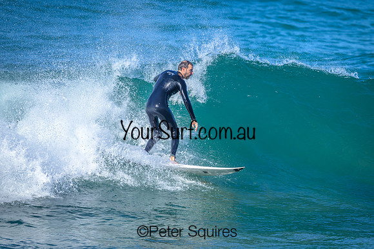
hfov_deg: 2.6
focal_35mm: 800
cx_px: 187
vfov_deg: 1.7
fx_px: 8313
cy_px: 124
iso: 1000
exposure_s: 1/2000
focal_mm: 800
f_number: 10
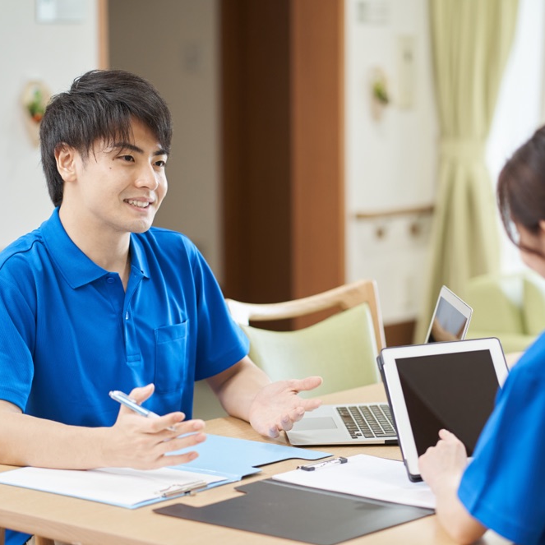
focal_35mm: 109
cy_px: 273
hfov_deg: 16.0
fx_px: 1942
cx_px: 321
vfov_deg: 16.0
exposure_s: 1/100
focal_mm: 85
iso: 250
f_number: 2.2
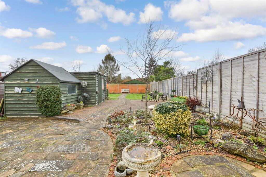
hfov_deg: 100.4
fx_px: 111
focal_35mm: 15
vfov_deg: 77.3
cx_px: 133
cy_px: 88
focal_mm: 10
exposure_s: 1/100
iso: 320
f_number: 8
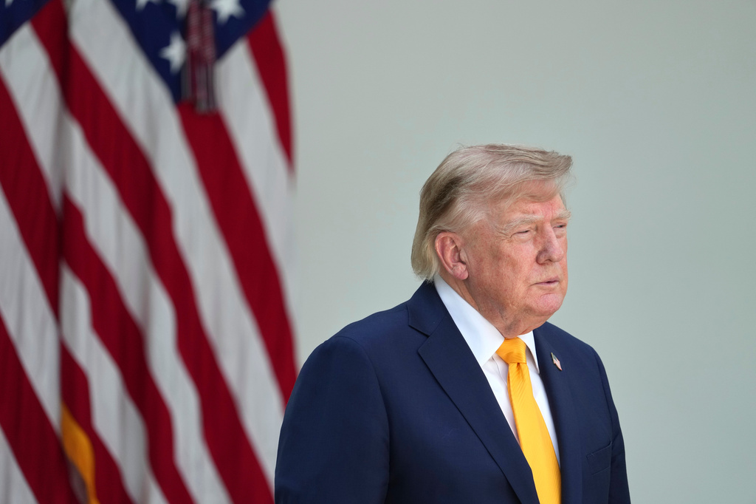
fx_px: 10496
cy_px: 252
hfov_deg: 4.1
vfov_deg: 2.7
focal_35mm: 500
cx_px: 378
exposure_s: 1/1600
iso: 800
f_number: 6.3
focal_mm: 500
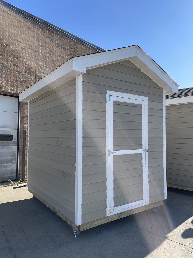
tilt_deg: +2.8
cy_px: 129
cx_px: 96
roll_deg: +1.1
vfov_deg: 67.3
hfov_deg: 53.1
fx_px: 193
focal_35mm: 26
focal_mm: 4.2
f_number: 1.6
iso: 32
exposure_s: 1/2092
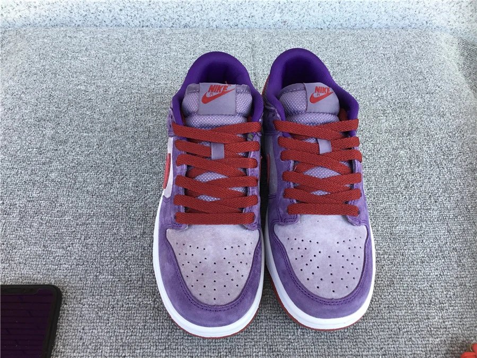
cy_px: 179
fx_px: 427
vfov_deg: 45.4
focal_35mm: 31
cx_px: 238
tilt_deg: -51.1
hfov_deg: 58.4
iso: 25
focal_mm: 3.3
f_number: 2.4
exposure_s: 1/100
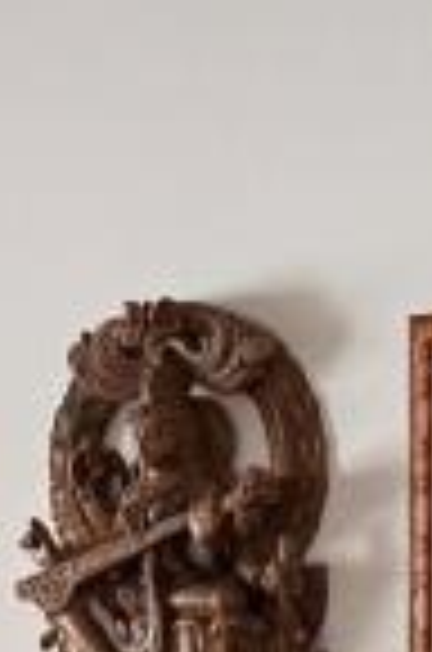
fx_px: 4684
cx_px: 58
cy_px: 1068
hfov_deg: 5.3
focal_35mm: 259
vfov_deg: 7.8
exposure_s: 1/60
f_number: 1.78
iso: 320
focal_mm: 6.76
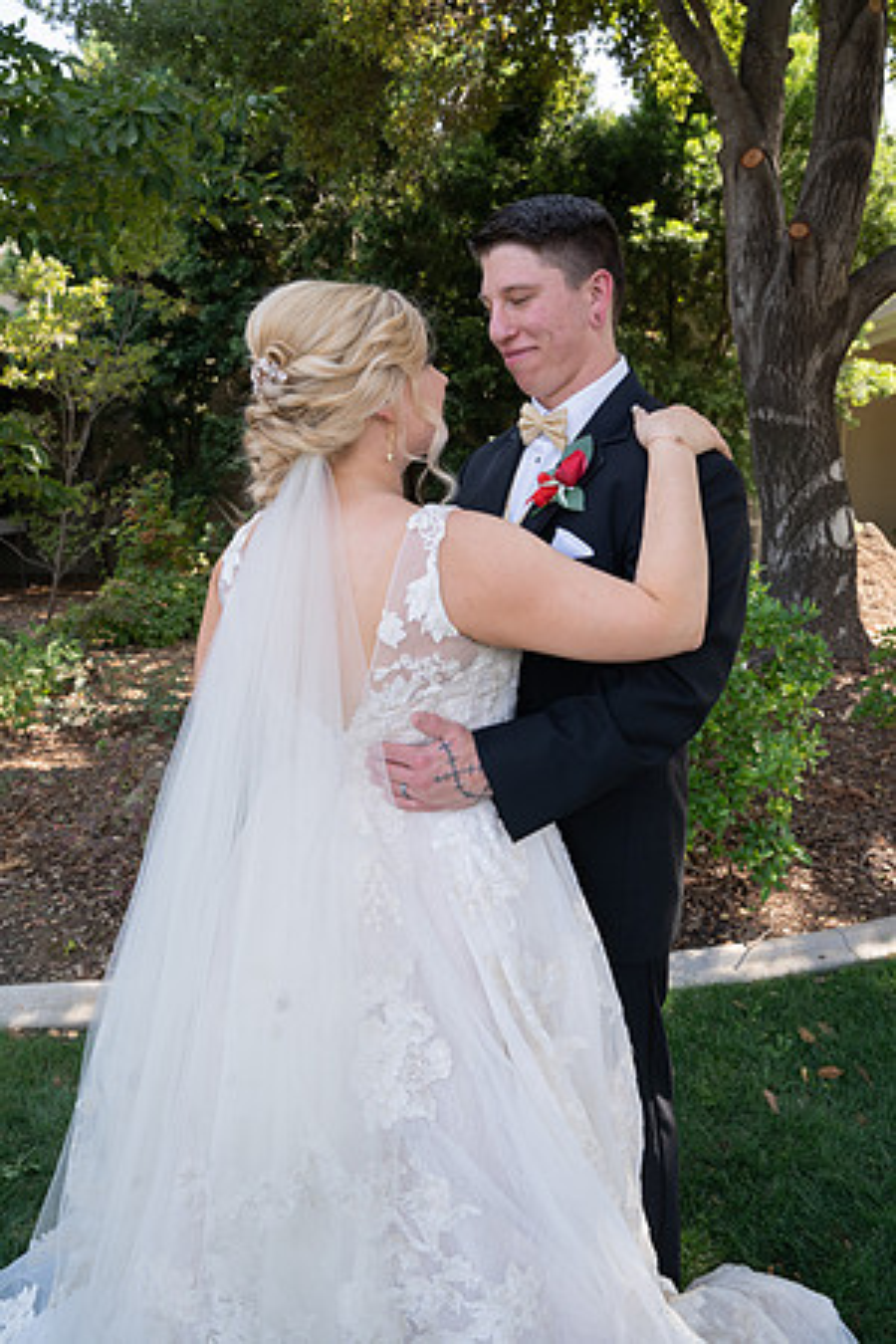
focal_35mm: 27
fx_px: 1008
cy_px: 672
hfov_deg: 47.9
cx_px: 448
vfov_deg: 67.4
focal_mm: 27
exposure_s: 1/125
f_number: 9
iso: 500
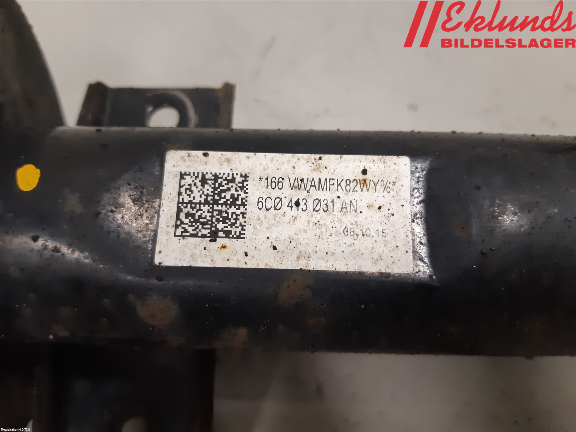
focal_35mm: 26
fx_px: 433
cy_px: 216
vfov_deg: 53.1
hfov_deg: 67.3
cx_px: 288
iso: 200
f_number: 1.7
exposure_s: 1/50
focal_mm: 3.93
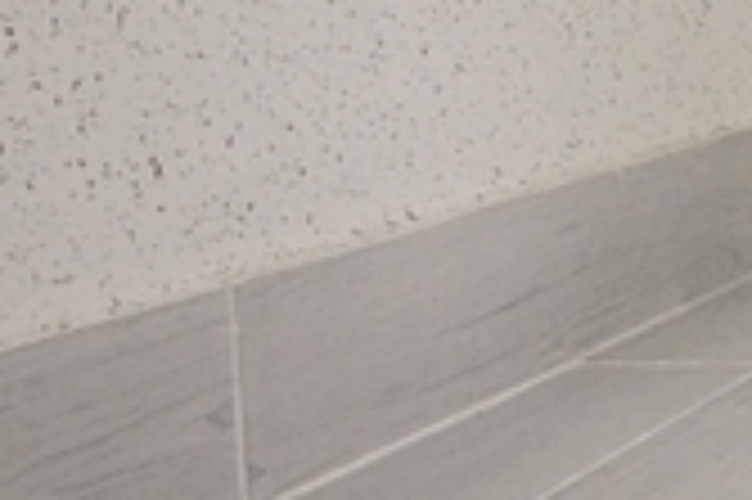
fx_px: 1502
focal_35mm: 72
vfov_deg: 18.0
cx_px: 1495
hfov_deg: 18.5
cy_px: -95
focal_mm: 10
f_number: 9
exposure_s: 1/30
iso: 1600
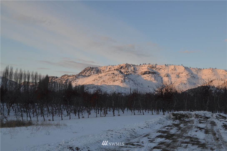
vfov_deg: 31.7
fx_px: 264
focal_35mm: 42
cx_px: 114
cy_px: 76
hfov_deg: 46.5
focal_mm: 28
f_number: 7.1
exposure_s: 1/200
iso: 200
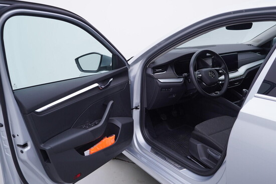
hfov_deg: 53.1
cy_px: 92
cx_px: 138
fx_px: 276
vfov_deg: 36.9
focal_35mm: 36
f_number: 3.5
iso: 125
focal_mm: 24
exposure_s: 1/60
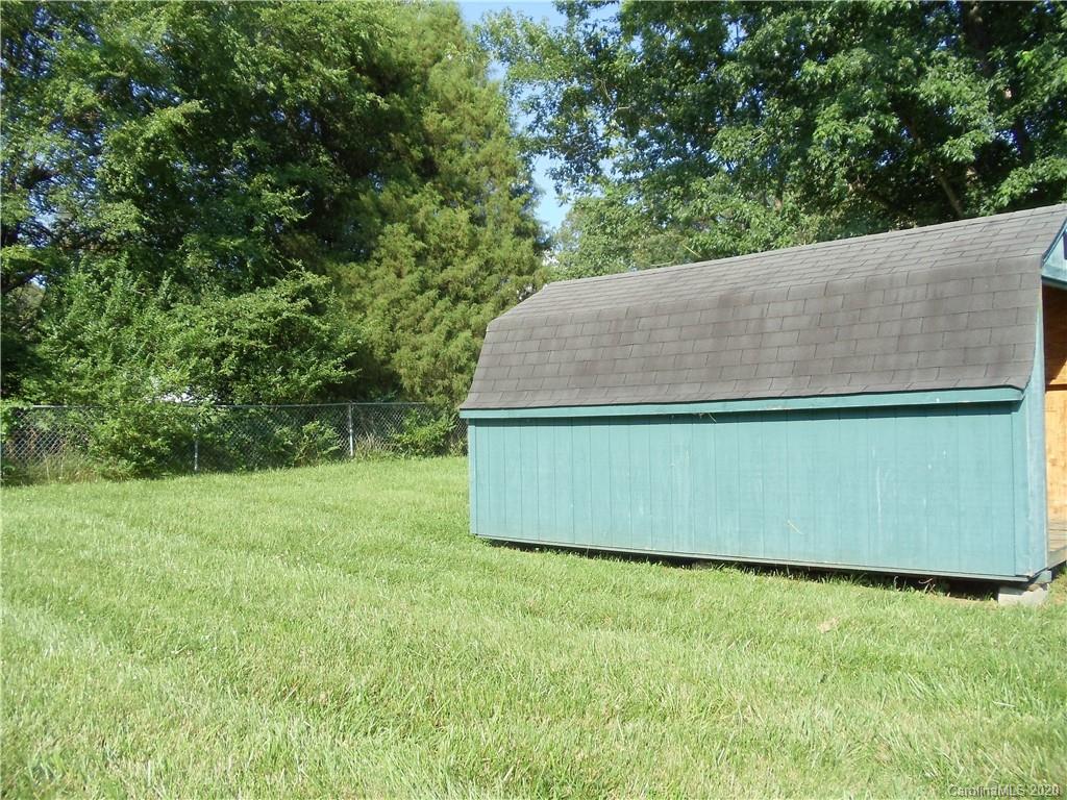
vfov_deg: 32.9
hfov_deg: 42.9
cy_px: 400
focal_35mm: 44
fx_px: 1356
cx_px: 534
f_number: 3.5
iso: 80
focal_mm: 6
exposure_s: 1/320
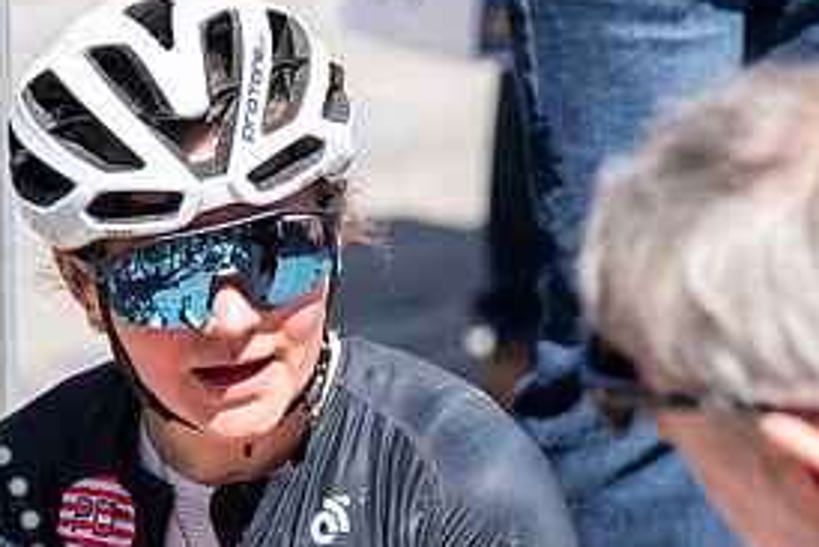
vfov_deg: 5.8
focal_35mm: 235
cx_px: 233
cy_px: 441
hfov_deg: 8.7
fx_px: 5349
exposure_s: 1/400
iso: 100
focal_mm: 111
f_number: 3.5
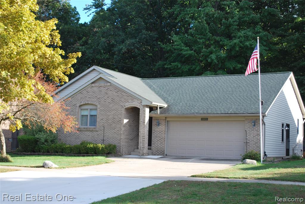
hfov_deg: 35.0
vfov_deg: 23.8
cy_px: 102
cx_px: 152
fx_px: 483
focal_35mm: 57
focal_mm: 38
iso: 140
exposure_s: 1/125
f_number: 5.6
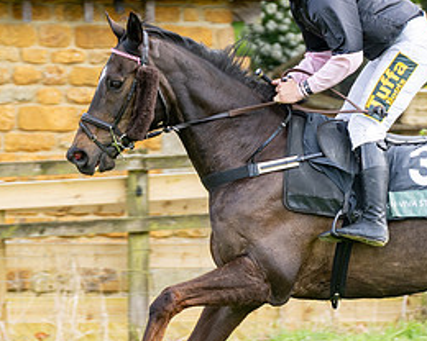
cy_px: 201
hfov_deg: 7.2
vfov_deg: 5.8
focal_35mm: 267
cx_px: 431
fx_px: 3374
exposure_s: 1/800
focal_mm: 98
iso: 400
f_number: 4
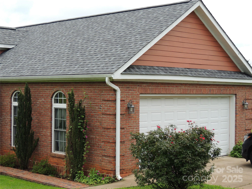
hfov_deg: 27.8
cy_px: 94
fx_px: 510
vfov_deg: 21.0
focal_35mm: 70
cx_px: 126
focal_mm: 12.4
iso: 100
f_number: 3.9
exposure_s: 1/400
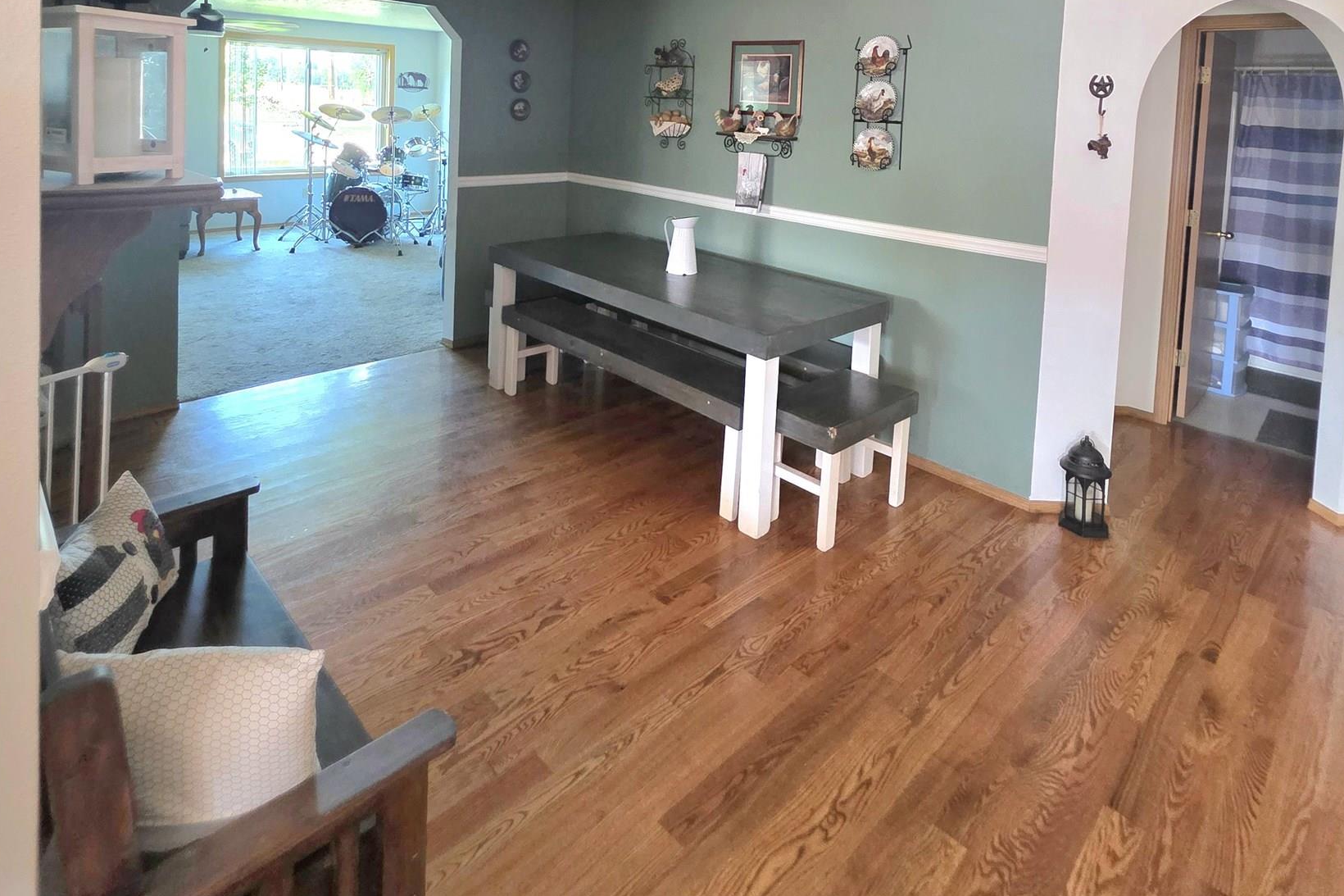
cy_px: 138
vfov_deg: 57.9
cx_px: 656
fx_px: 709
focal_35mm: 19
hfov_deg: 86.9
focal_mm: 2.2
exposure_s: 1/60.2
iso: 500
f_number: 1.9
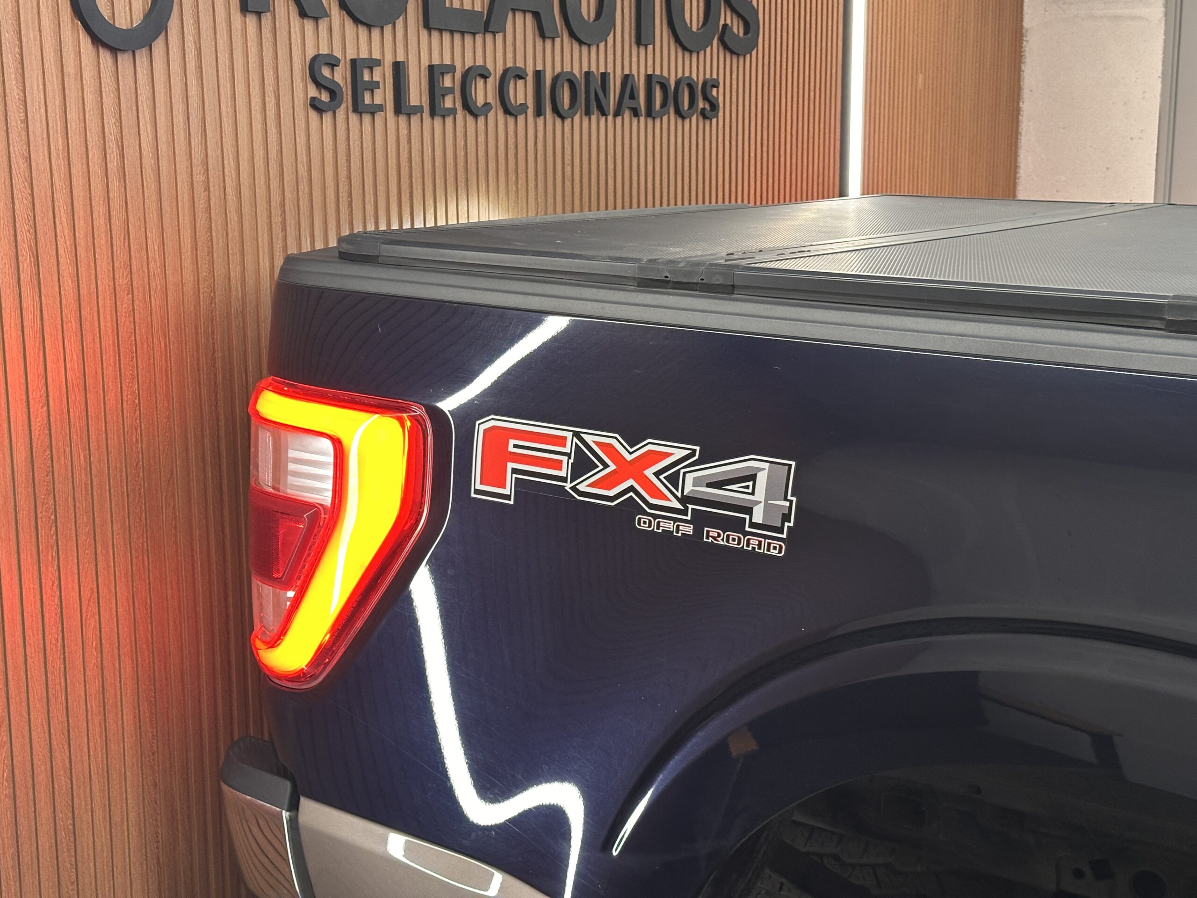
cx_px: 598
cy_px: 449
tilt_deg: -9.9
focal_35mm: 48
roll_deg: +0.0
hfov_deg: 39.7
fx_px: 1660
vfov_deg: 30.3
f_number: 1.78
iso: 200
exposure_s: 1/33
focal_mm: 6.86
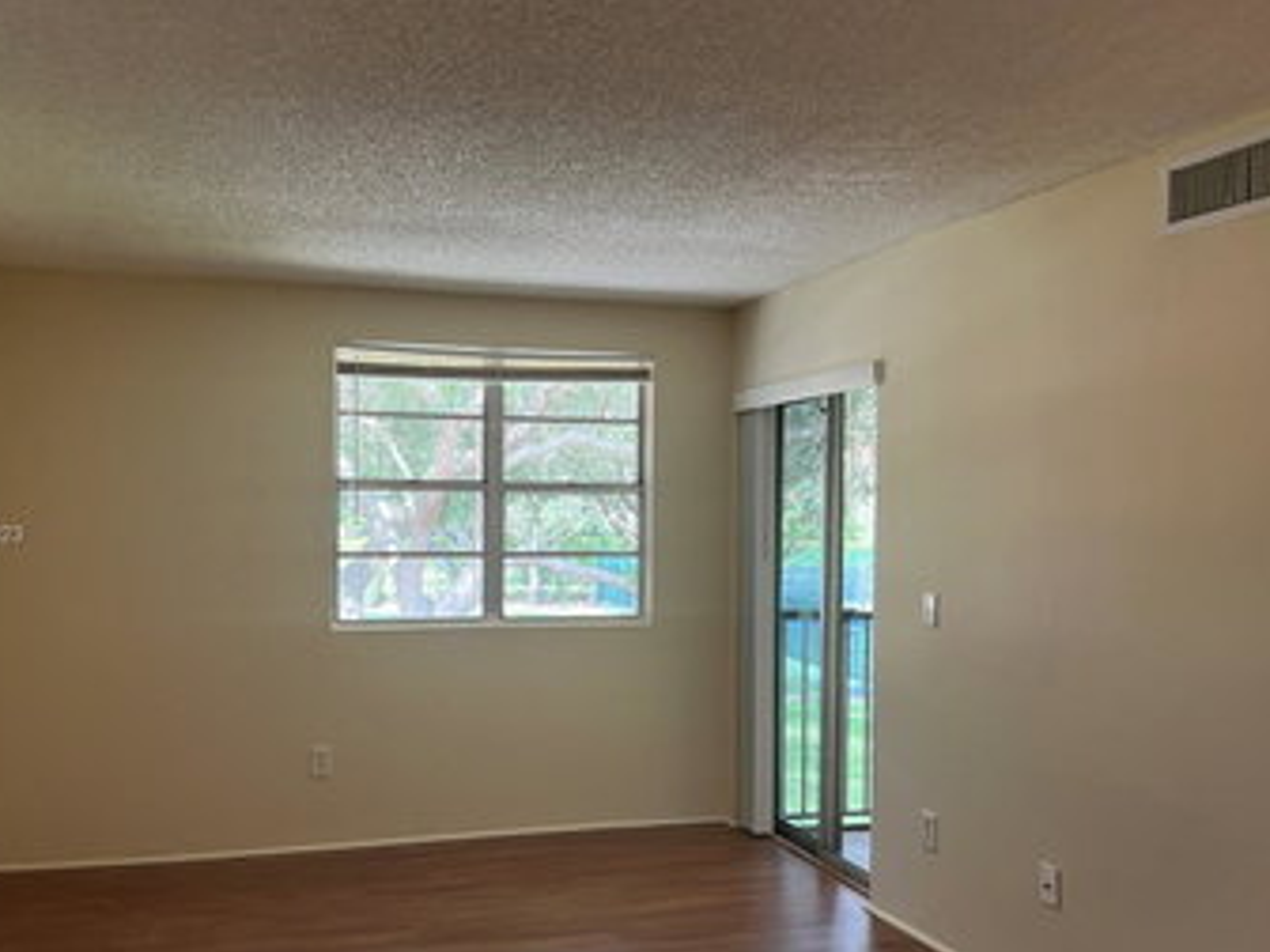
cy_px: 536
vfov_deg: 42.9
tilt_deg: -1.1
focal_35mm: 33
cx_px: 508
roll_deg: -0.4
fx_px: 1211
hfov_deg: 55.0
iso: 100
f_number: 1.5
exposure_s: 1/60
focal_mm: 5.7
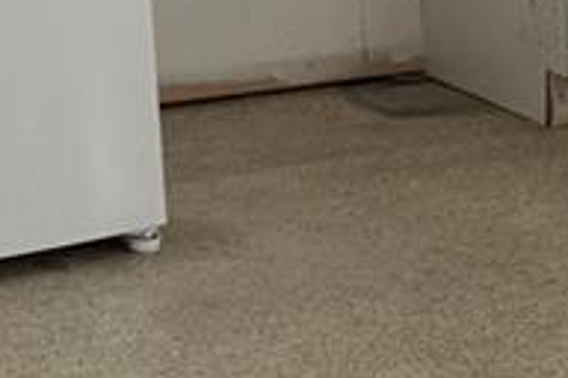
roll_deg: -2.1
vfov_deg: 10.3
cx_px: 1319
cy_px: 27
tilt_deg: -11.9
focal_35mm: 133
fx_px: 2098
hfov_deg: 12.5
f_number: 1.78
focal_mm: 6.76
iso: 125
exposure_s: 1/121
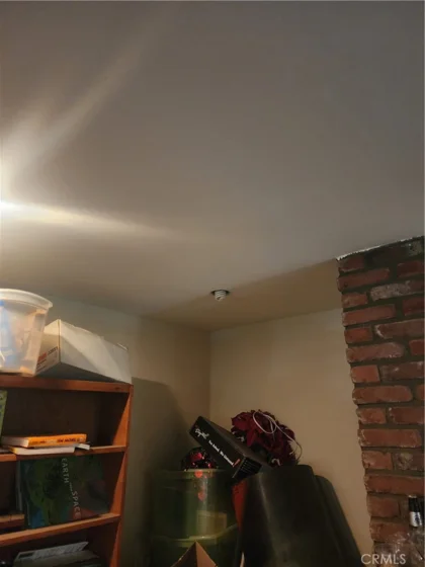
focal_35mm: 23
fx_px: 377
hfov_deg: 58.9
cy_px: 284
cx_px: 212
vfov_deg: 73.9
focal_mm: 6.4
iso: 640
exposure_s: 1/24
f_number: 1.8
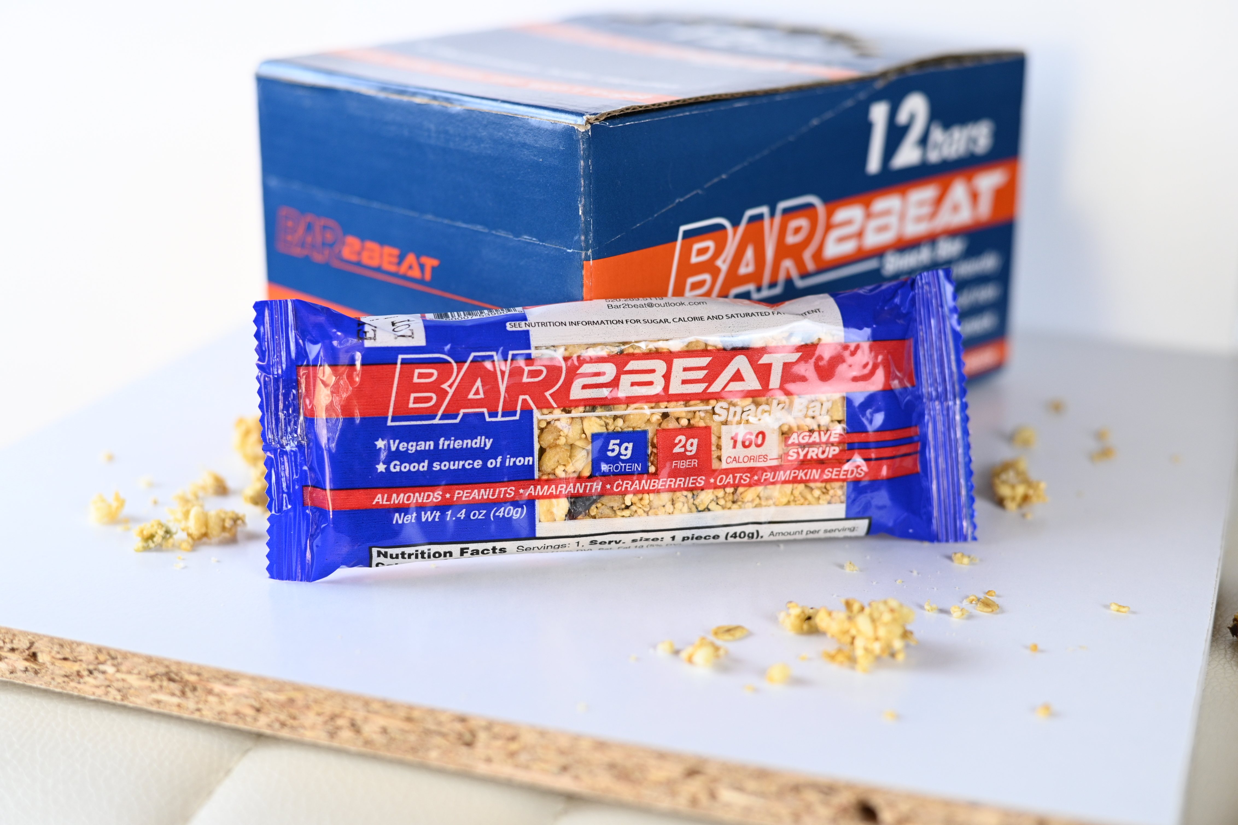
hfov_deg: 39.6
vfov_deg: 27.0
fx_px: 1719
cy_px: 412
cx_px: 619
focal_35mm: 50
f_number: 3.5
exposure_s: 1/125
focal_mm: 50
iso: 500
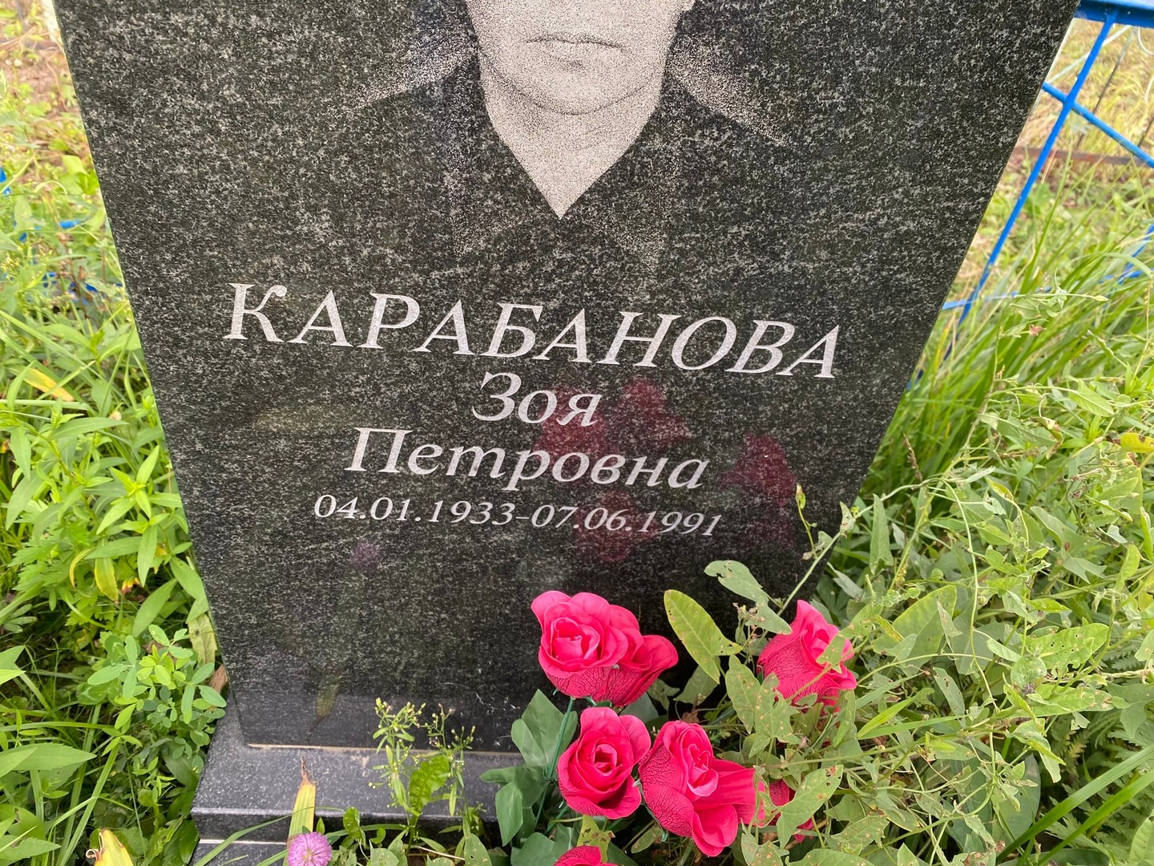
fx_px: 867
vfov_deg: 53.1
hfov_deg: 67.3
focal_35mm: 26
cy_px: 433
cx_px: 577
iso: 32
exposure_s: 1/224
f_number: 1.8
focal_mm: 4.25
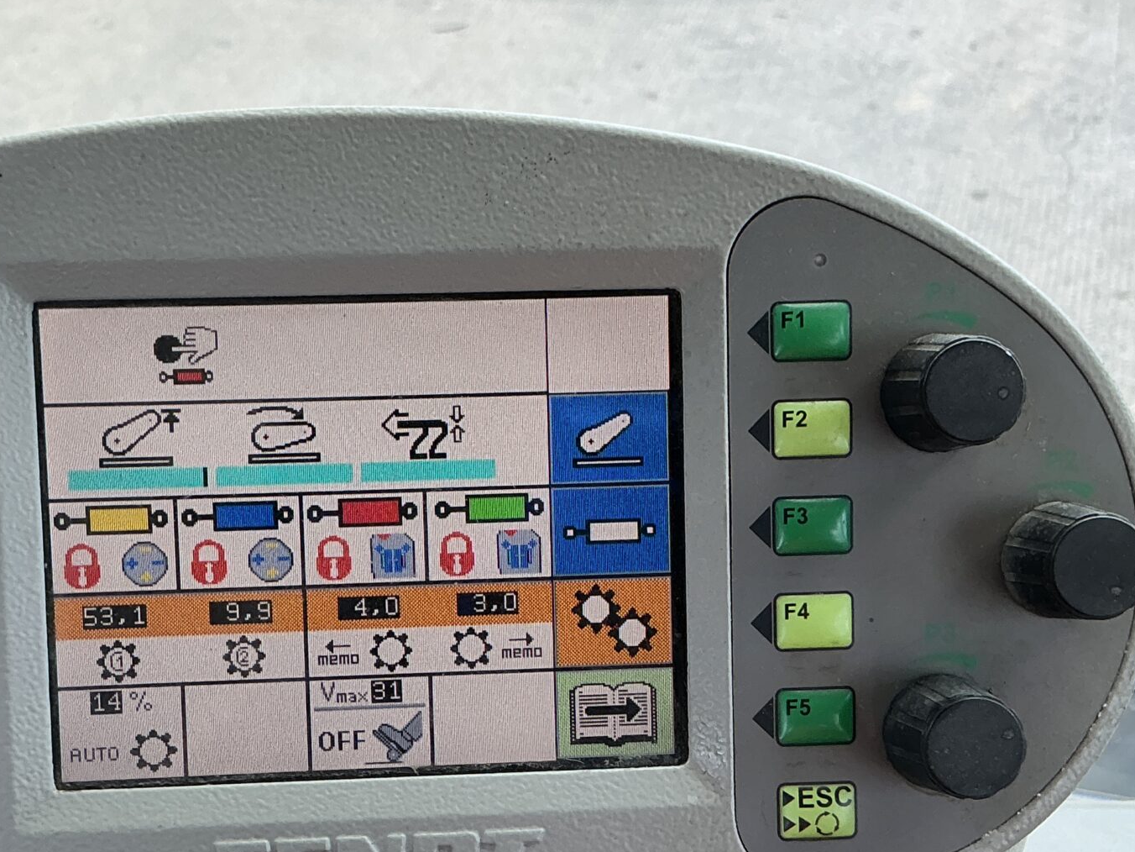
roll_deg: -1.1
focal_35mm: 53
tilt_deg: -38.8
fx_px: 1738
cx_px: 449
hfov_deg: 36.0
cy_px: 587
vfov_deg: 27.3
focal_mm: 3
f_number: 1.8
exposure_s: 1/197
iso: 20
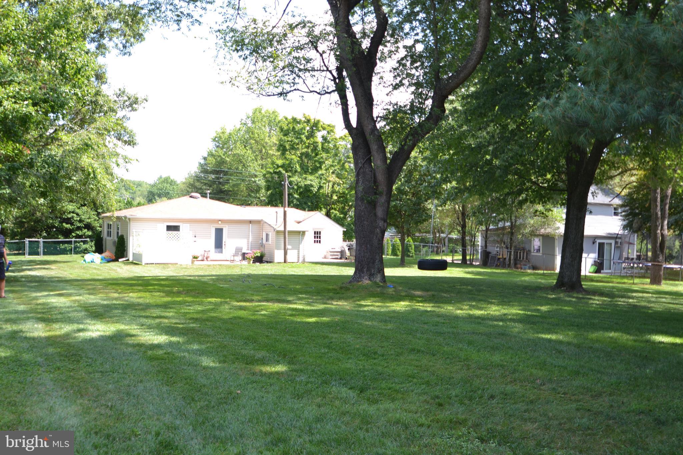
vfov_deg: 36.9
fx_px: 683
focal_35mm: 36
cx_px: 342
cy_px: 228
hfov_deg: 53.1
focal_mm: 24
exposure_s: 1/125
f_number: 5.6
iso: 125
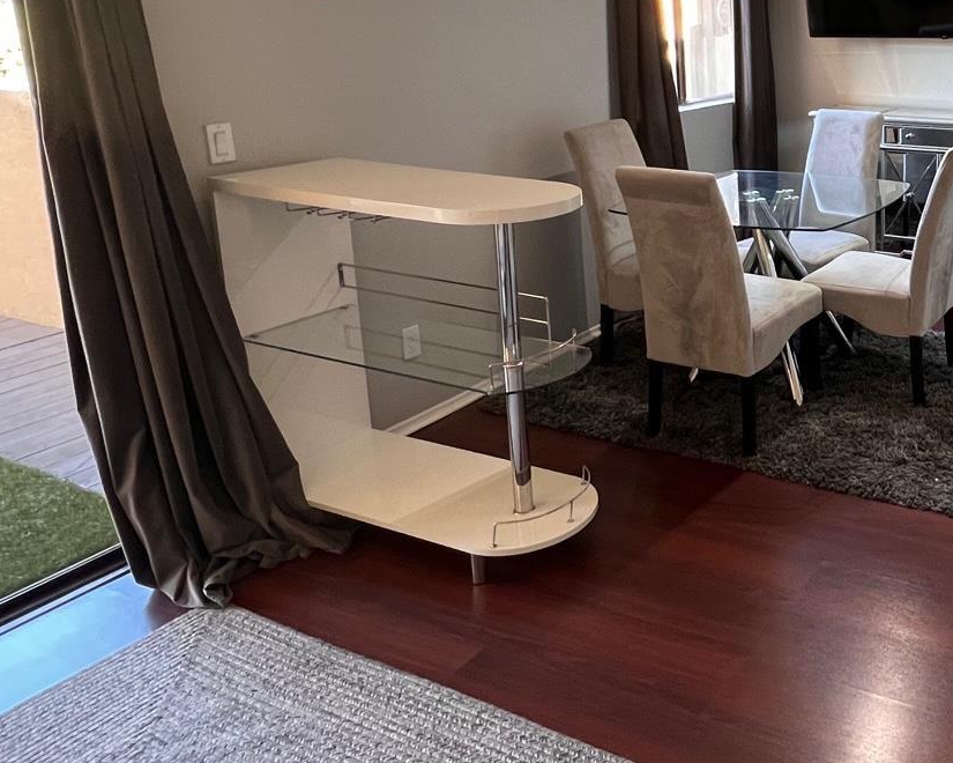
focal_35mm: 31
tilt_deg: -11.9
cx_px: 900
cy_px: 194
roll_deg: -0.1
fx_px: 874
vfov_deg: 45.5
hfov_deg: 49.3
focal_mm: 1.57
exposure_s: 1/60
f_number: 1.8
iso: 250
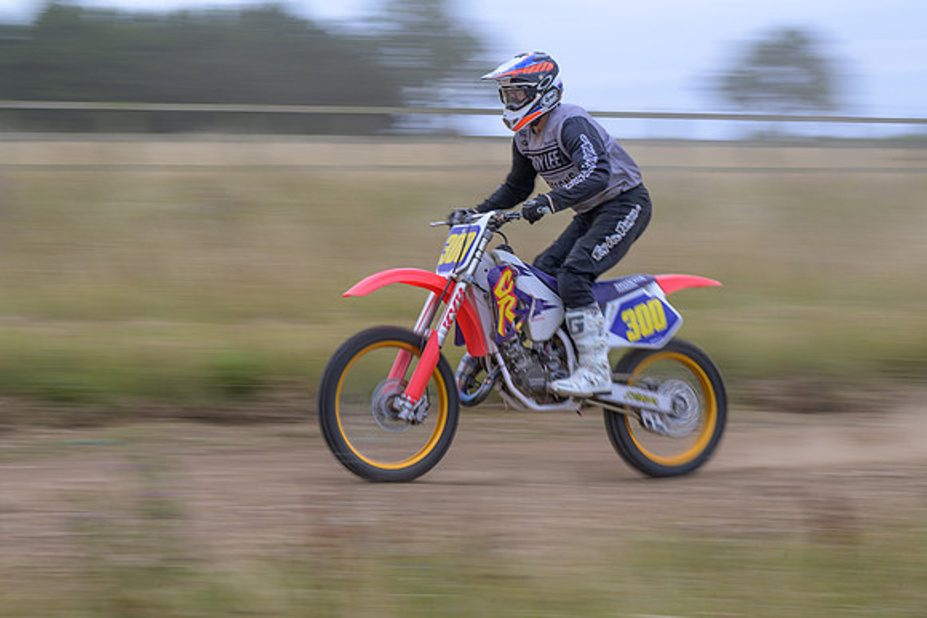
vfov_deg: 13.6
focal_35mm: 101
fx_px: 2601
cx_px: 464
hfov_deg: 20.2
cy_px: 309
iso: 64
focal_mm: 101
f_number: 14
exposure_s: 1/60
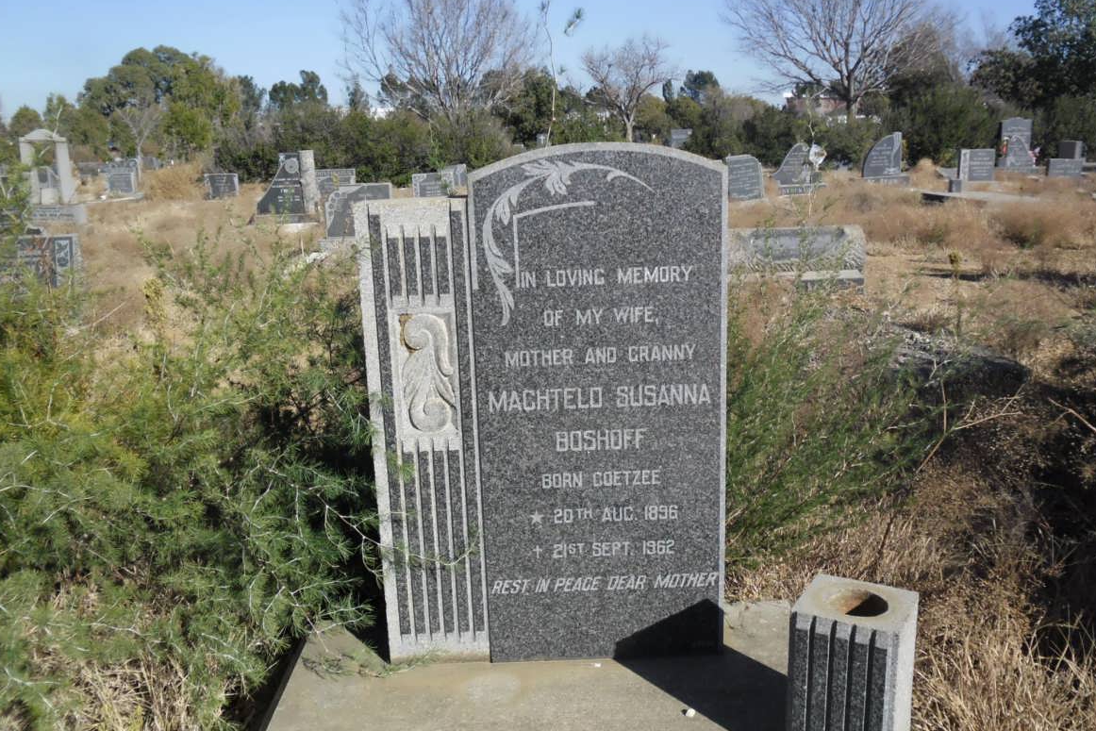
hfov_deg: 63.6
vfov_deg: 45.0
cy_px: 371
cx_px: 558
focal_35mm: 29
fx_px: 883
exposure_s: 1/1000
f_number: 3.5
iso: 80
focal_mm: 4.9
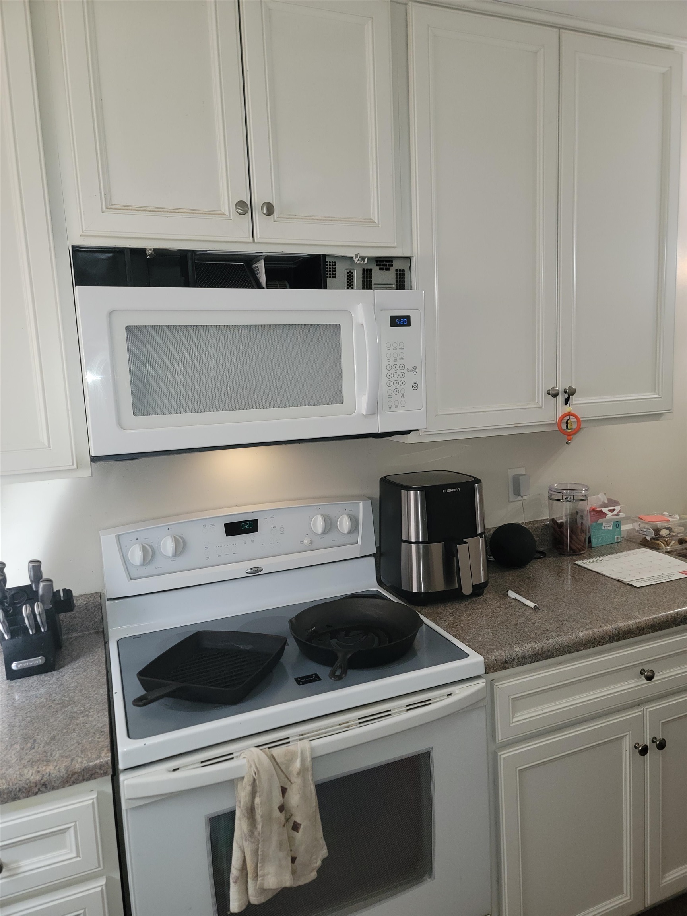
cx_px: 344
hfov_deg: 56.8
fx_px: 635
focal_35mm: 24
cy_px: 458
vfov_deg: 71.6
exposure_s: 1/60
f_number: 1.8
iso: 125
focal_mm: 6.7
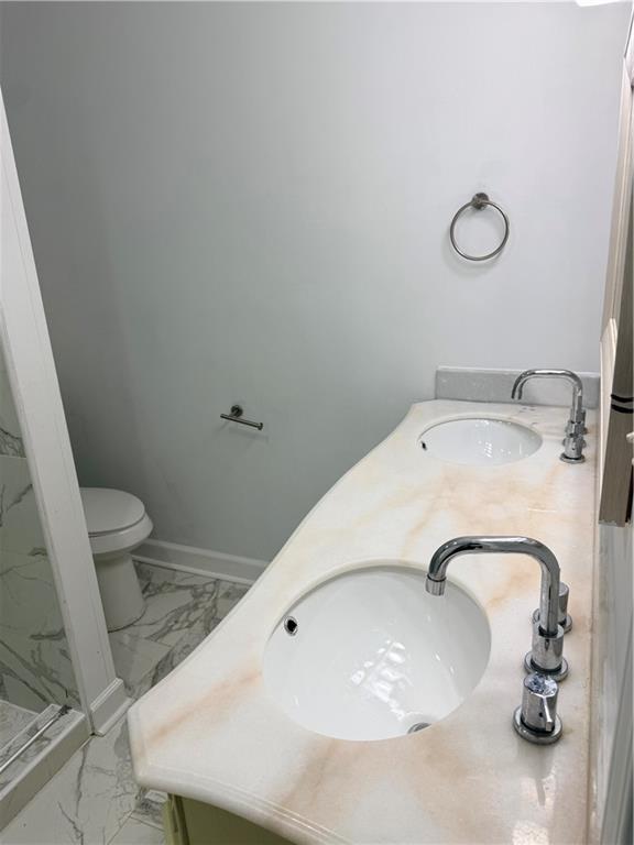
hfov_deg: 56.8
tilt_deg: -18.4
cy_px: 422
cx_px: 317
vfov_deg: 71.6
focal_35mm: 24
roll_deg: +1.8
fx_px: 586
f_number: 1.78
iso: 64
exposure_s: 1/217
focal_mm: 6.76
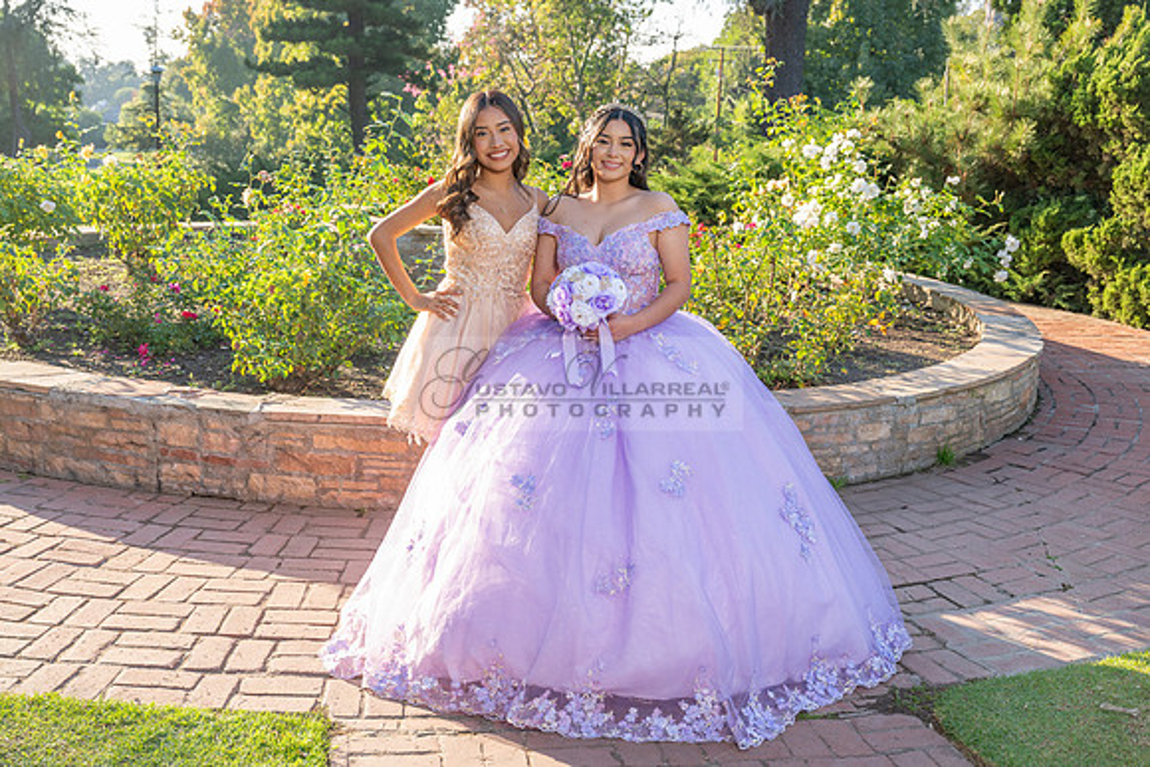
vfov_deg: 34.1
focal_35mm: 39
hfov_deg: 49.3
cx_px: 575
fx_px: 1253
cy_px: 384
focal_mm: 37
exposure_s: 1/200
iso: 200
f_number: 5.6
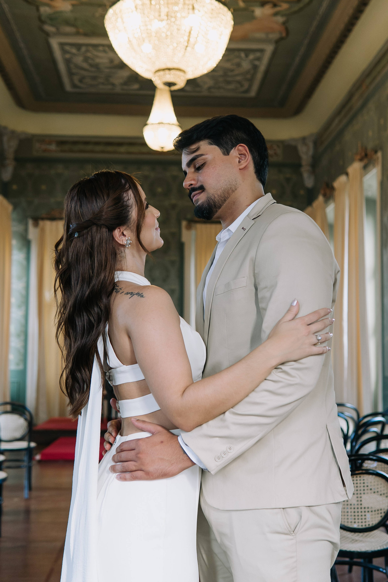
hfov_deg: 29.9
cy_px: 291
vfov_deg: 43.6
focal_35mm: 45
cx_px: 194
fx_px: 727
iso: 500
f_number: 2.8
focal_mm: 30
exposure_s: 1/200
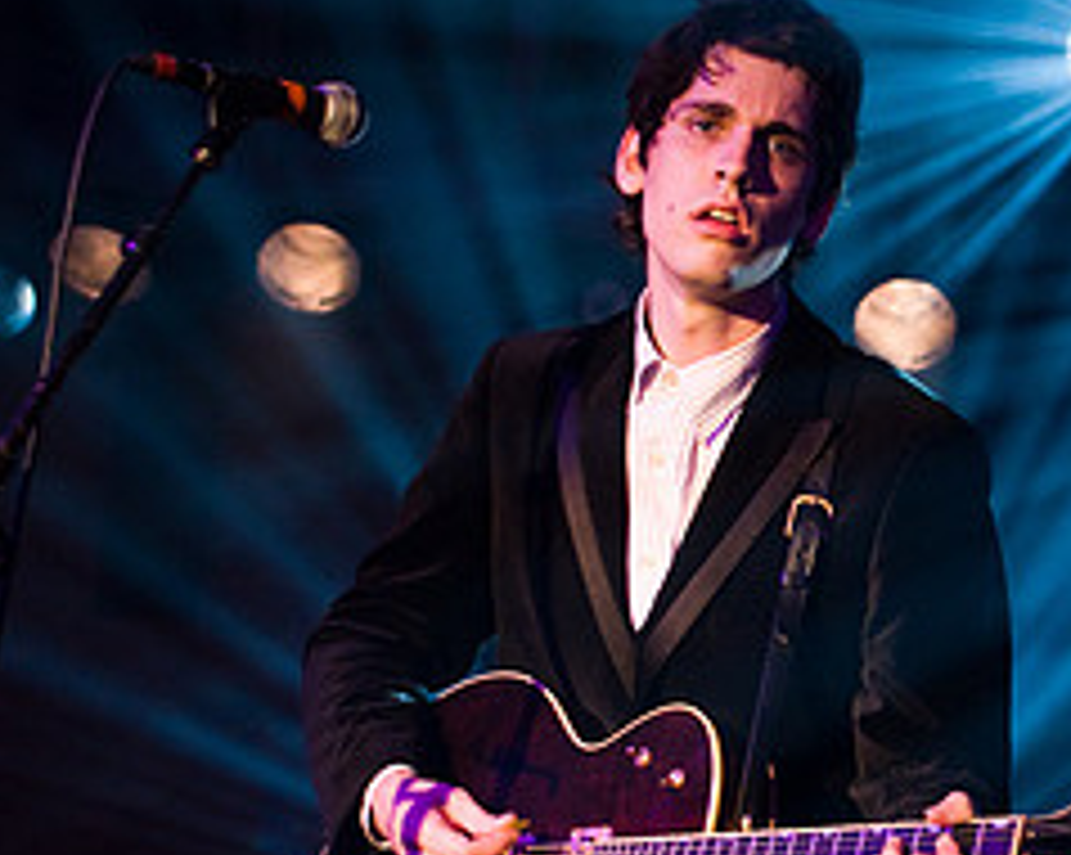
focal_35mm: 120
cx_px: 1084
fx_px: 3805
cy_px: 493
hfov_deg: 15.7
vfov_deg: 12.8
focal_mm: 35
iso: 1000
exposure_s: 1/125
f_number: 2.8
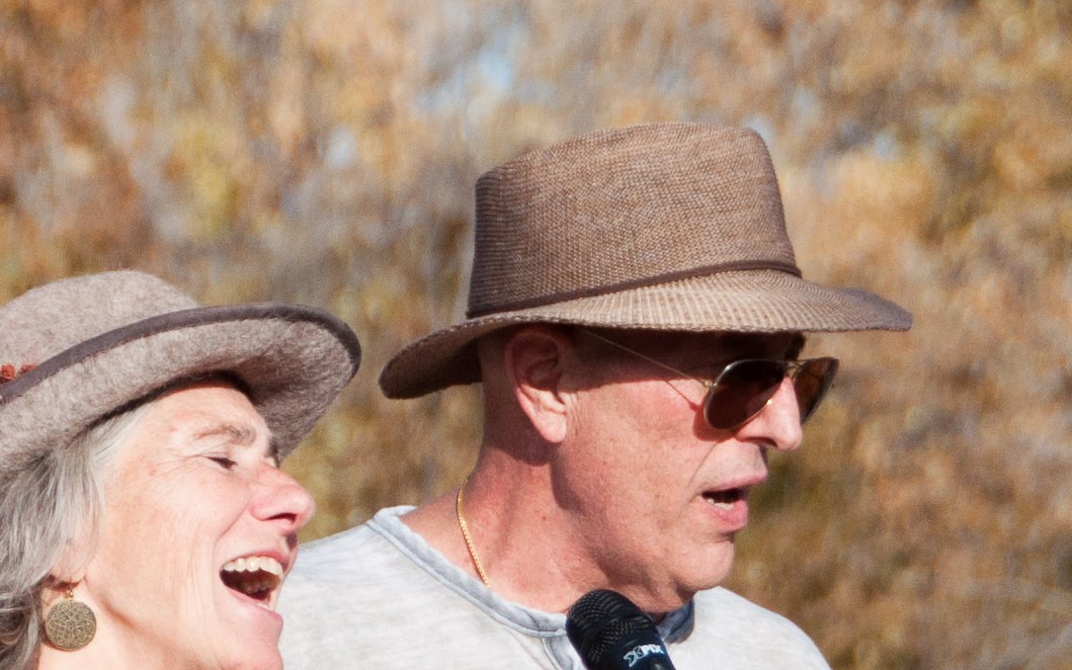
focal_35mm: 543
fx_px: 15863
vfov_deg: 2.4
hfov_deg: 3.9
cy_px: 725
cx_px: 131
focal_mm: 90
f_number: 5.3
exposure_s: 1/2500
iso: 200
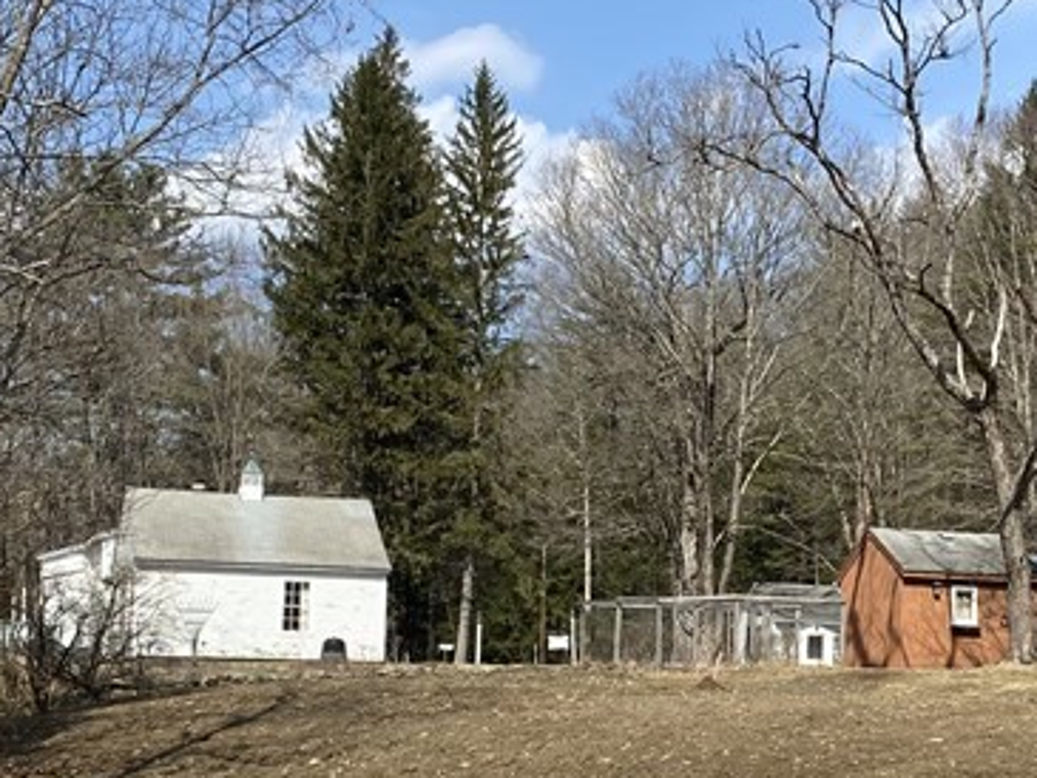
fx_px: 2188
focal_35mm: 73
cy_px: 579
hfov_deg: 26.2
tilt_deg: +4.1
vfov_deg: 20.0
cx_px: 818
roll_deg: -1.3
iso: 32
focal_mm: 4.25
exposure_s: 1/2358
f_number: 1.8
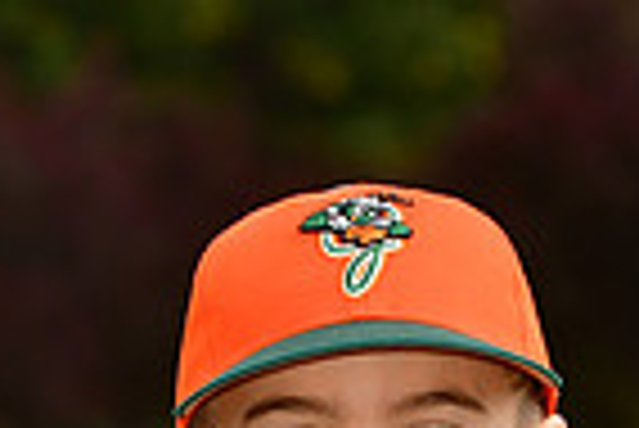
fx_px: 10643
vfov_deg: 2.3
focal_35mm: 599
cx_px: 522
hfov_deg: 3.4
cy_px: 836
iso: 200
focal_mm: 98
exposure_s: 1/640
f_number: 5
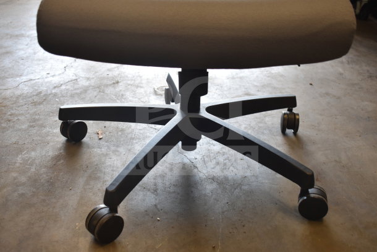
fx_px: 393
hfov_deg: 51.3
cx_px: 188
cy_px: 126
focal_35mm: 38
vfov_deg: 35.5
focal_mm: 25
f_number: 4
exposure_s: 1/40
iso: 640
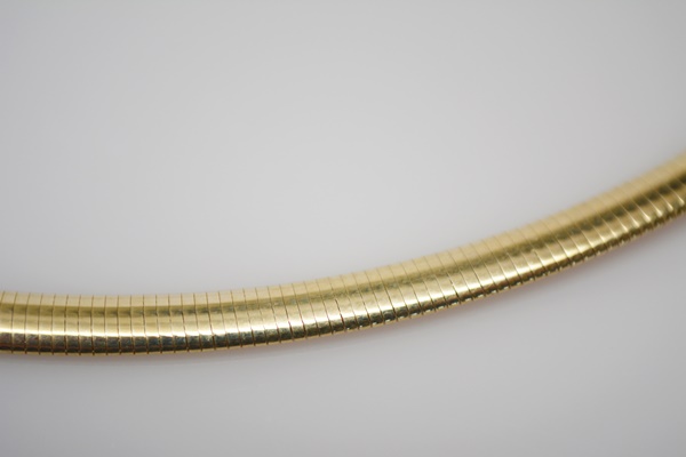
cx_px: 343
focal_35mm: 82
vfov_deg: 16.6
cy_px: 228
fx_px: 1572
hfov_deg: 24.6
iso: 400
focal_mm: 55
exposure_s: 1/100
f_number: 5.6
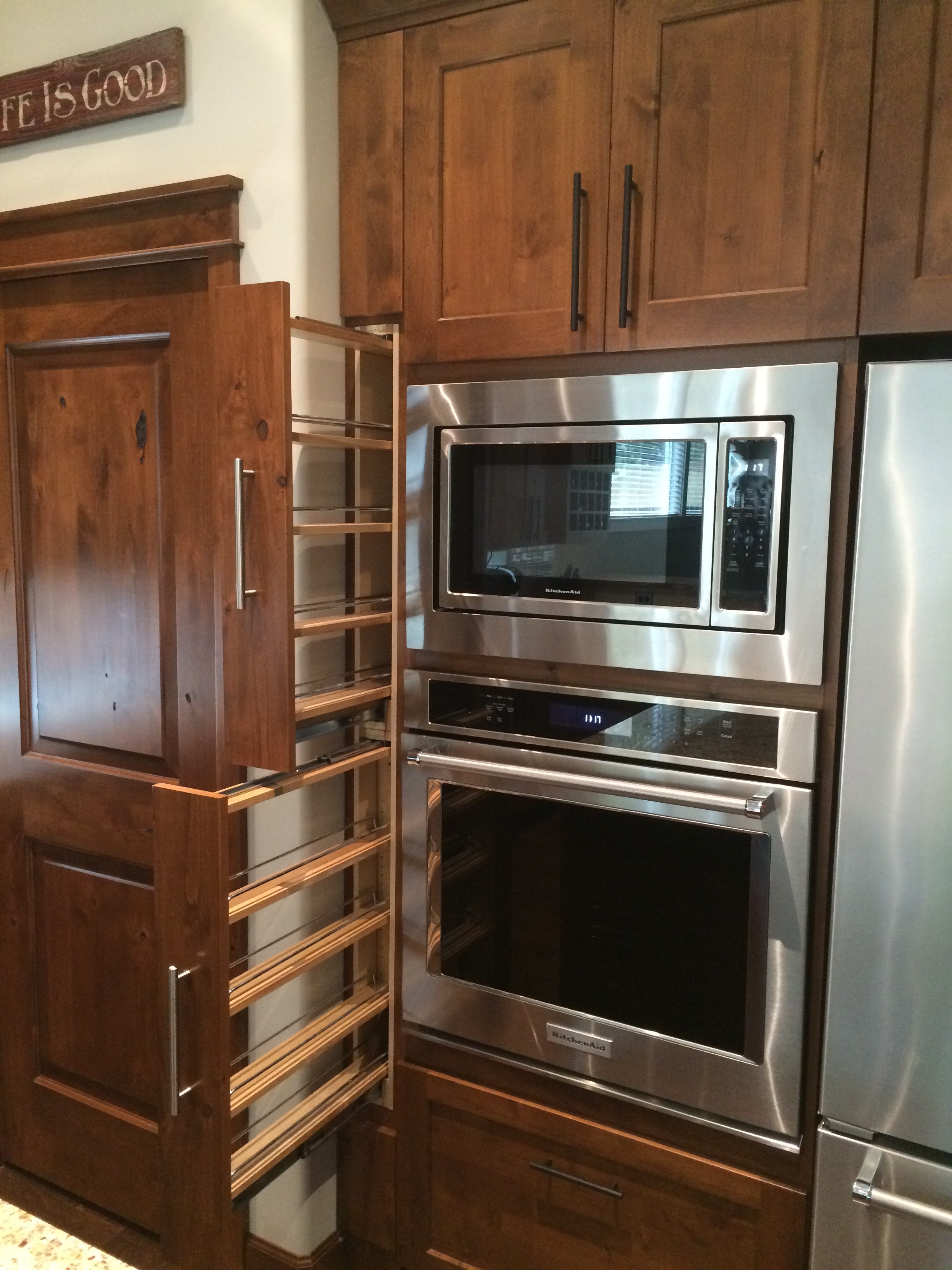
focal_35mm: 29
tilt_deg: -5.8
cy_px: 635
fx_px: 1063
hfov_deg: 48.2
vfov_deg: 61.7
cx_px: 476
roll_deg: +0.7
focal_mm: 4.15
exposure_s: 1/24
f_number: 2.2
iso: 320
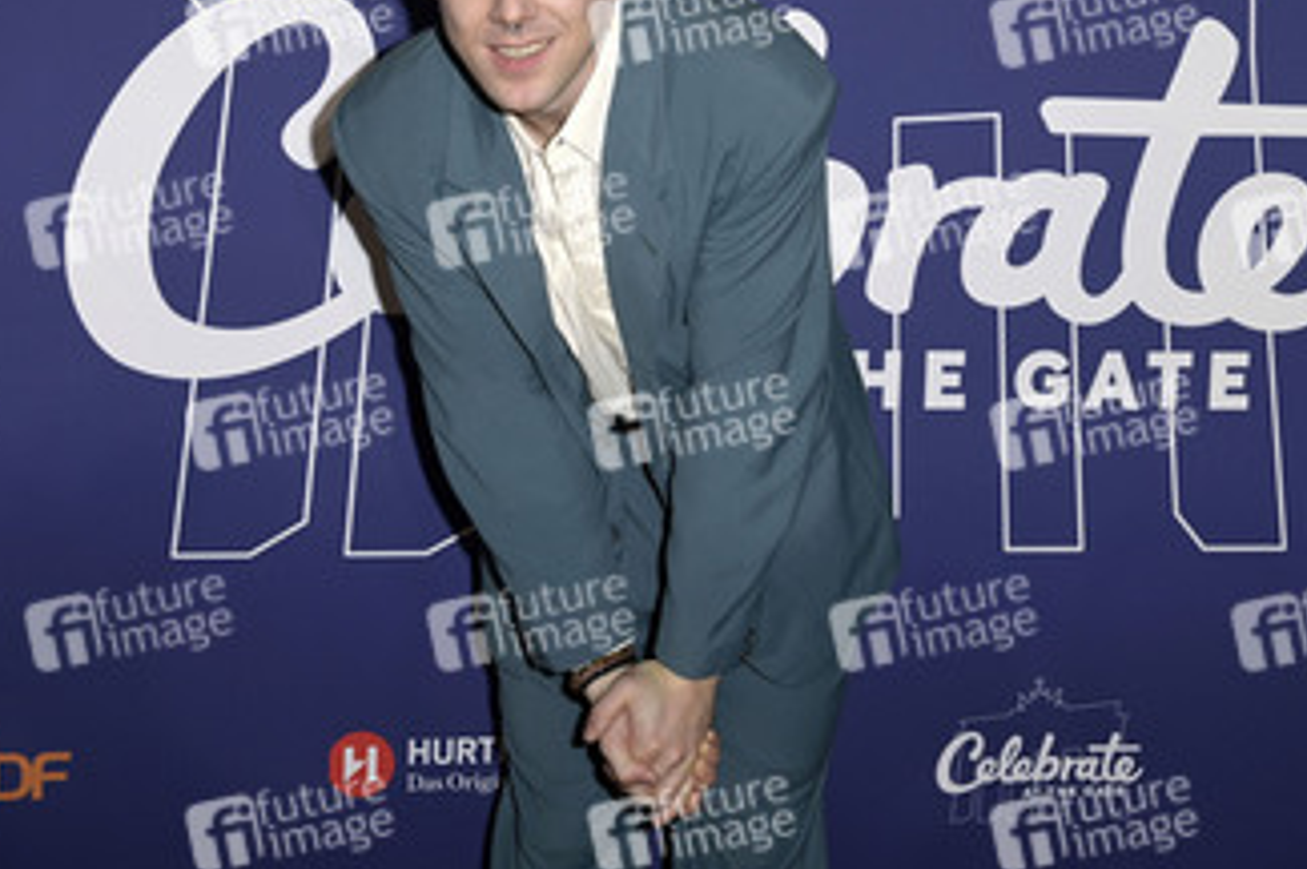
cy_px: 322
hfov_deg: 32.9
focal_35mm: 61
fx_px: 2212
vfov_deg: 22.2
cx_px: 585
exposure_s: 1/250
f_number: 5.6
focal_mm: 44
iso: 500
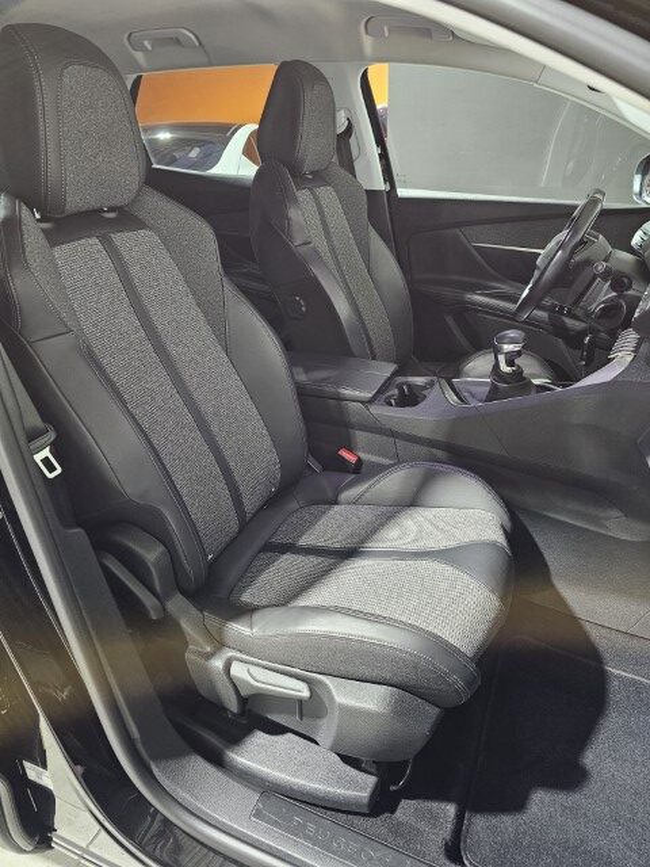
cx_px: 325
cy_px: 434
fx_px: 576
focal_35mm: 23
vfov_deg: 73.9
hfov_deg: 58.9
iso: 500
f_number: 1.7
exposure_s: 1/25
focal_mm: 6.3
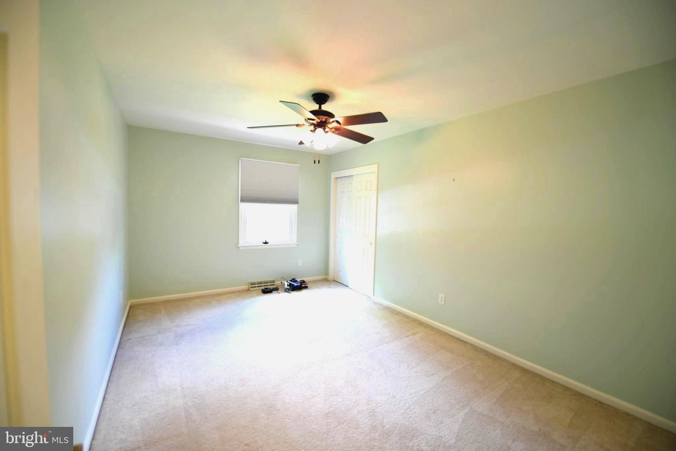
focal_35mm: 14
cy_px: 226
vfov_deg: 81.2
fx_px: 263
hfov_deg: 104.3
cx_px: 338
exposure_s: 1/5
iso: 64
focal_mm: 14
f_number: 2.8
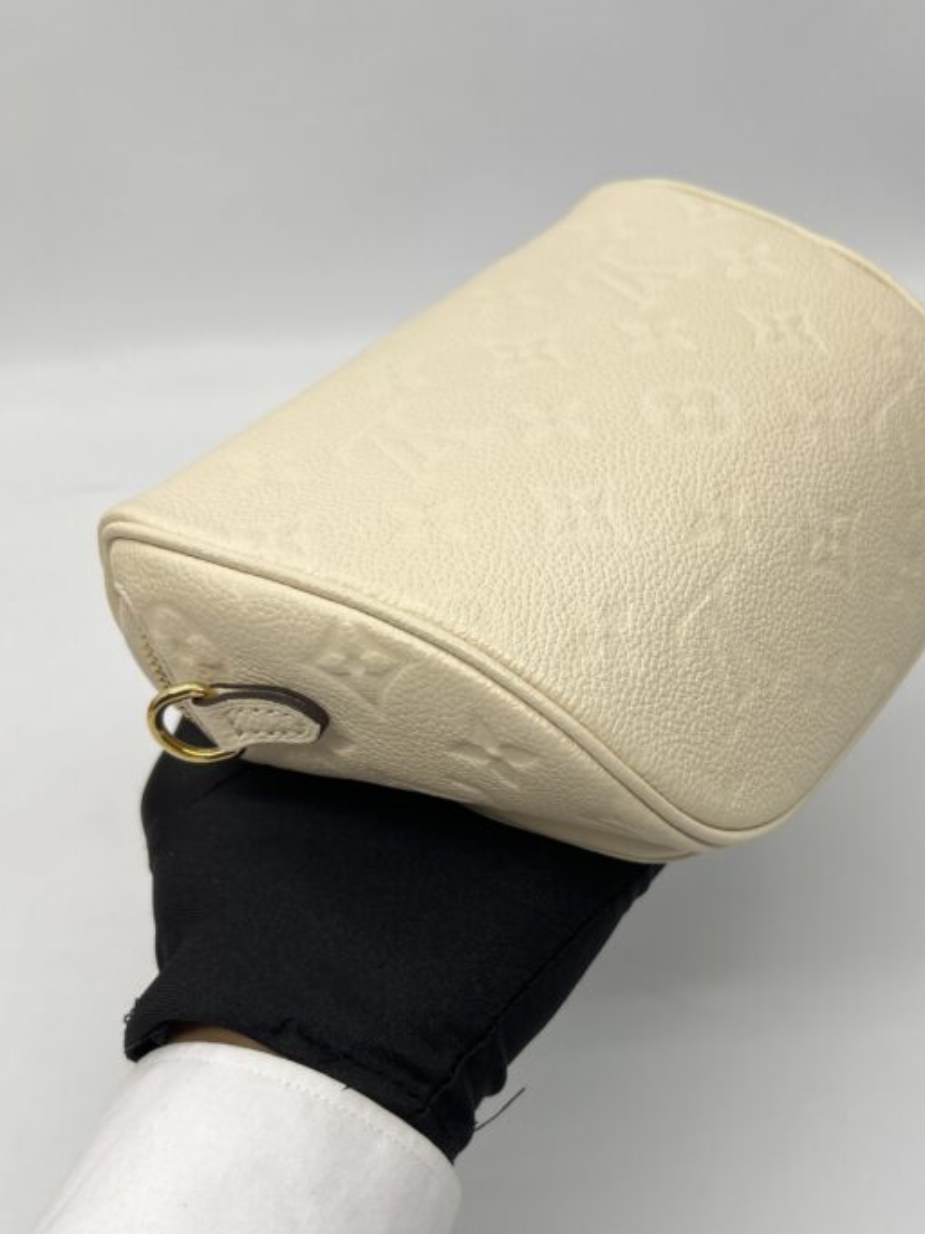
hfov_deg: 36.5
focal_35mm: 39
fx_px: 1390
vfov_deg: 47.7
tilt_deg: -46.1
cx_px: 594
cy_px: 703
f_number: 1.5
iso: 40
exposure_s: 1/164
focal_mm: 5.7
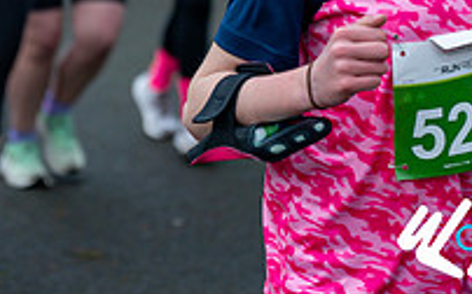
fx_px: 2636
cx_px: 189
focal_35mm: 205
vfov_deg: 6.3
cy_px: -146
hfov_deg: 10.2
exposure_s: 1/1250
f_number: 2.8
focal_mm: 70
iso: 360
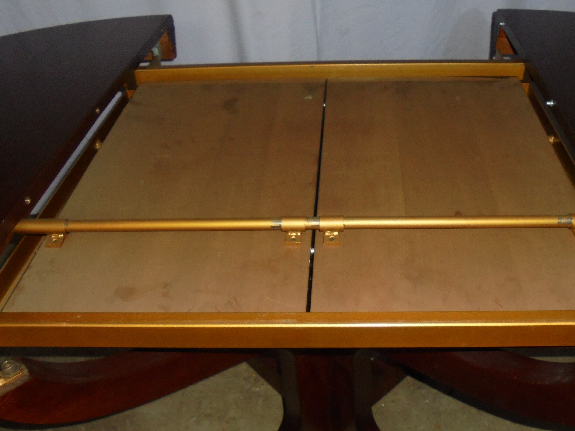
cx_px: 338
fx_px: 581
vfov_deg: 40.6
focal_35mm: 35
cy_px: 241
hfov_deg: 52.4
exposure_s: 1/30
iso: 250
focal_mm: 4.6
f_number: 3.5
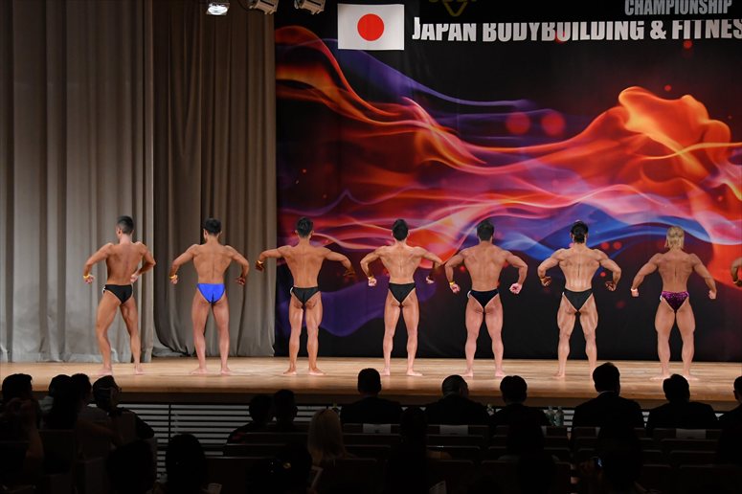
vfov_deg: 14.7
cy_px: 247
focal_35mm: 93
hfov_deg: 21.9
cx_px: 371
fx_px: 1916
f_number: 5.6
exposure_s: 1/400
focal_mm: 62
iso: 3200
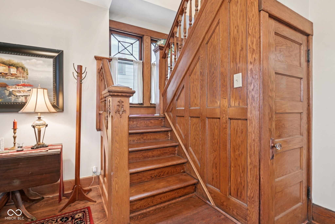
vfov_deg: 73.7
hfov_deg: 96.7
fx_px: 149
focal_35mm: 16
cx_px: 168
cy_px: 112
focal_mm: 16
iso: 400
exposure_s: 1/2.5
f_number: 8
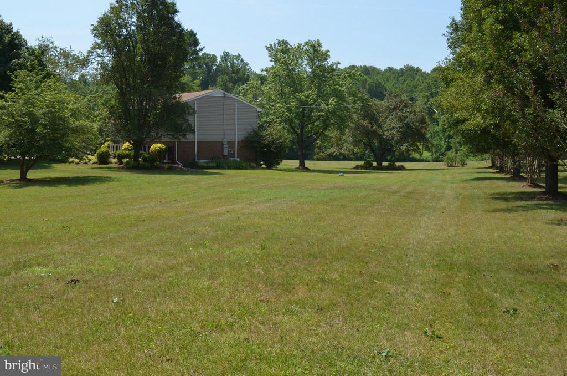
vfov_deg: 36.7
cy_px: 188
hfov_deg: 53.2
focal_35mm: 36
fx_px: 566
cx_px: 284
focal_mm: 24
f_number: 10
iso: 100
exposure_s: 1/160
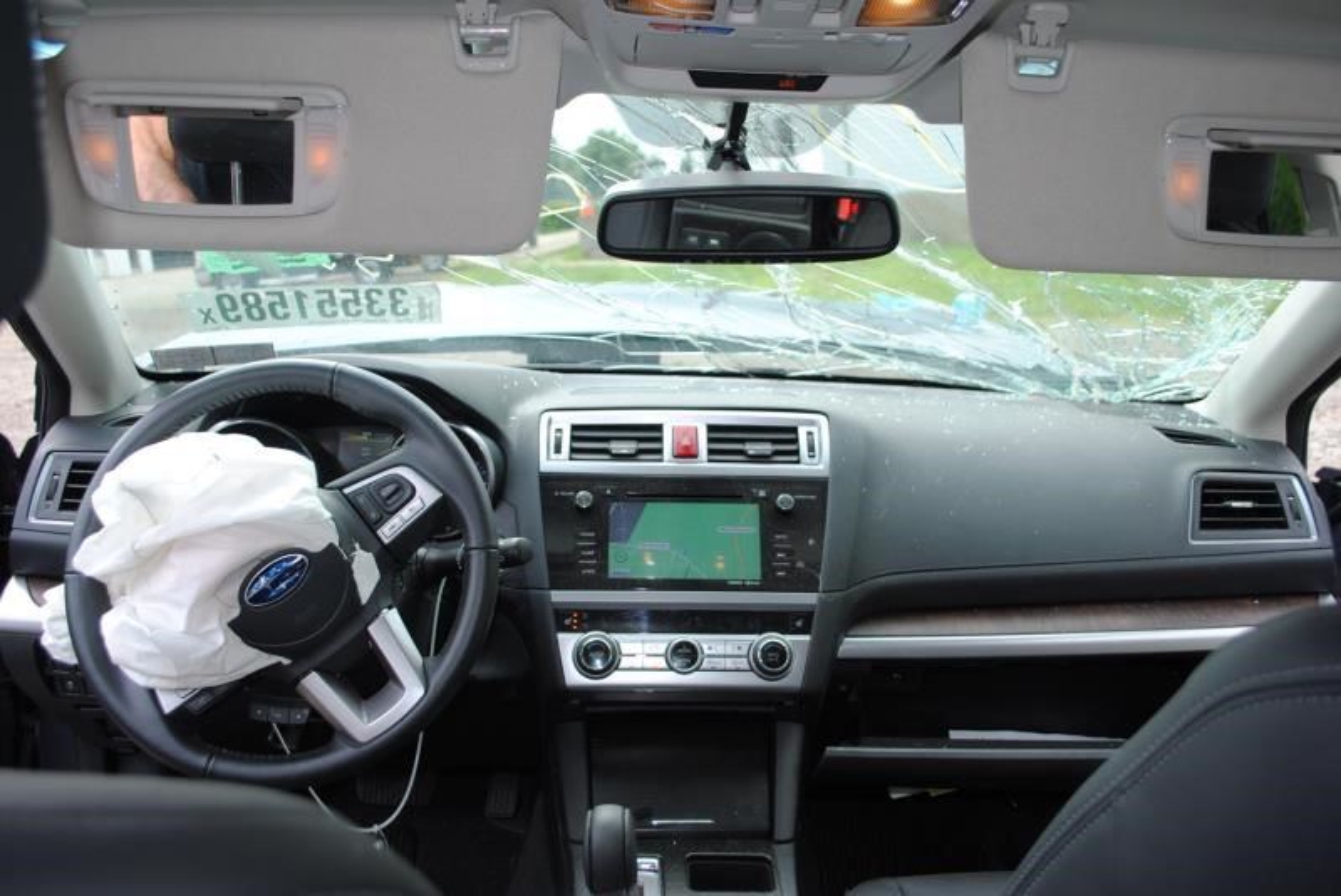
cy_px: 448
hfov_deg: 61.9
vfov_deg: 43.7
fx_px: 1118
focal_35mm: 30
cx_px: 670
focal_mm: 20
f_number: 3.8
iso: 100
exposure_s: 1/160
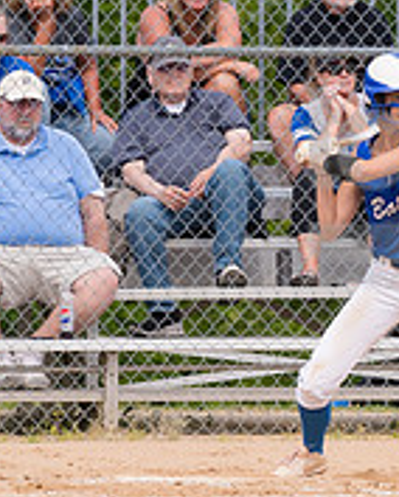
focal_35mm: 920
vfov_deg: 2.1
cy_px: 188
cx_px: 393
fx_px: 13557
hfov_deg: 1.7
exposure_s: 1/1600
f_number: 5.6
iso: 320
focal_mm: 200
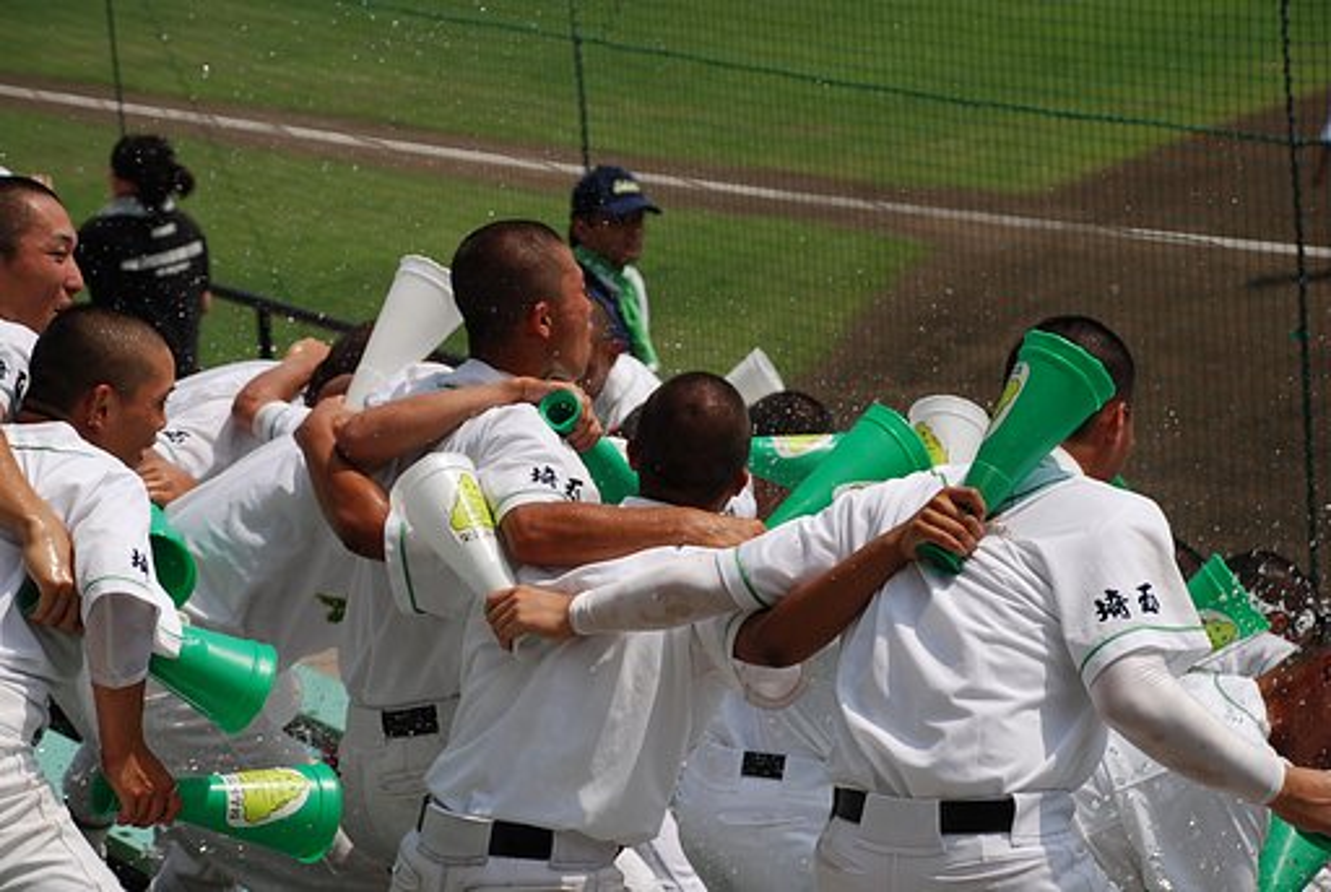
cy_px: 446
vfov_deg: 12.2
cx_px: 666
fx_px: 4165
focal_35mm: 112
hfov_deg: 18.2
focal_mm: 75
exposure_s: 1/1000
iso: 180
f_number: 5.6
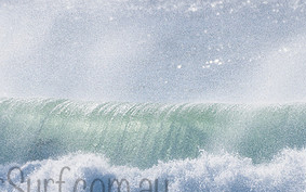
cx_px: 58
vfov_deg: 1.2
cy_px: 174
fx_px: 8892
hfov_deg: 2.0
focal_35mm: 1066
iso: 160
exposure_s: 1/2000
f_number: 5.6
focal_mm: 500
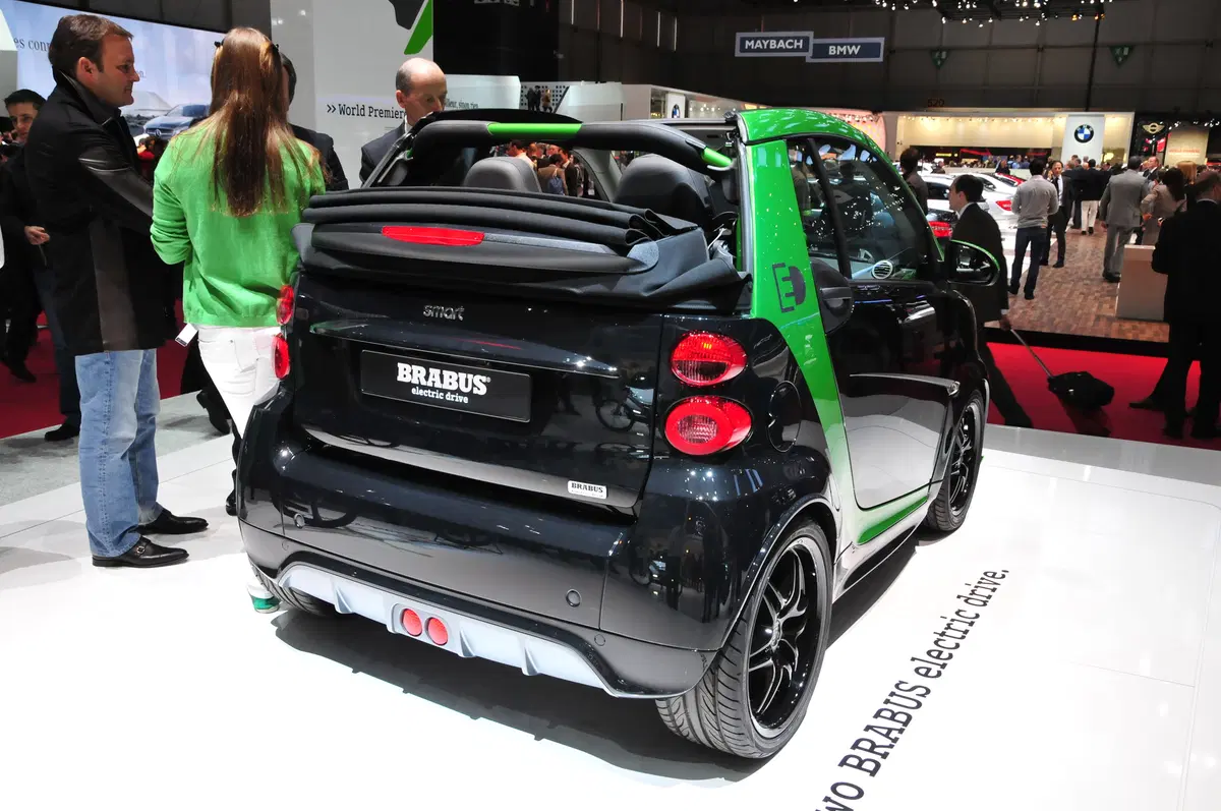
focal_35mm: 33
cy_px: 406
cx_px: 610
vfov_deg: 39.9
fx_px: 1118
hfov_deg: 57.3
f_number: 8
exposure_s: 1/125
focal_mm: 22
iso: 800
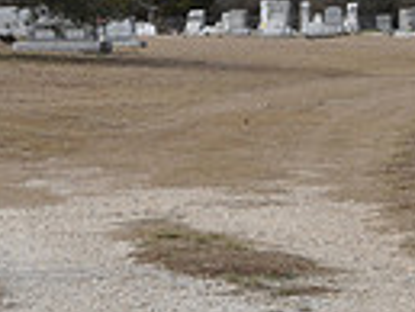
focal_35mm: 226
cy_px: -201
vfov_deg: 6.5
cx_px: 257
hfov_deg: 8.7
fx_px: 2714
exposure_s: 1/160
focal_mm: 35
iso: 200
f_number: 13
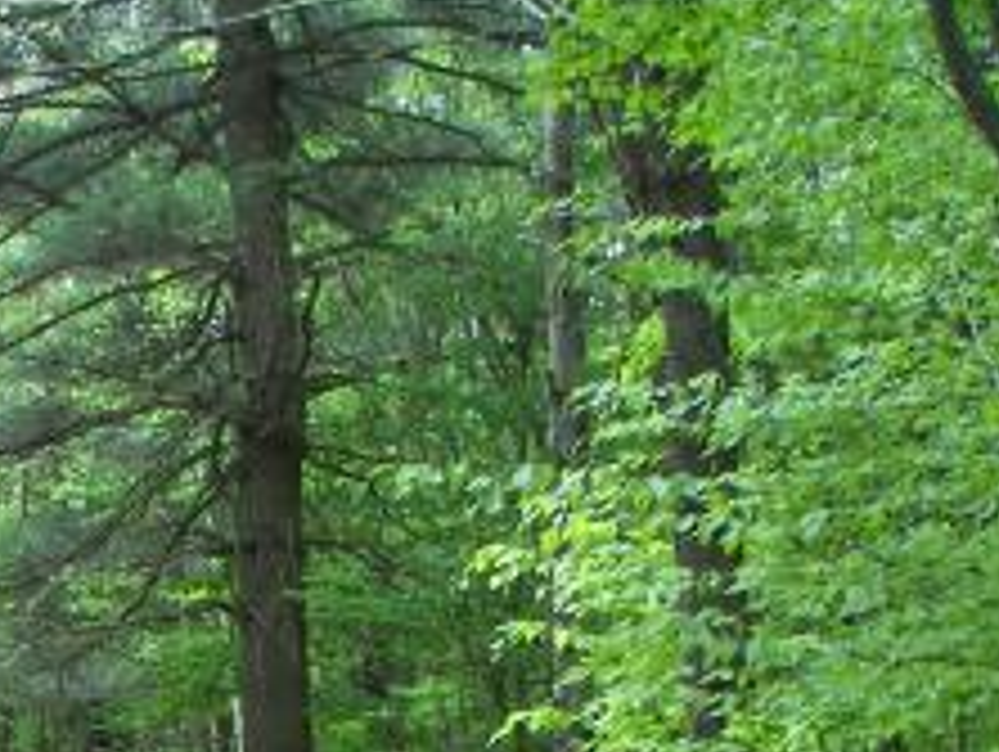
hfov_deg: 20.1
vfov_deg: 15.6
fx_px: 2716
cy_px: 671
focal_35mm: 94
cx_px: -50
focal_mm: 6
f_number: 2.8
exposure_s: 1/80
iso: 50
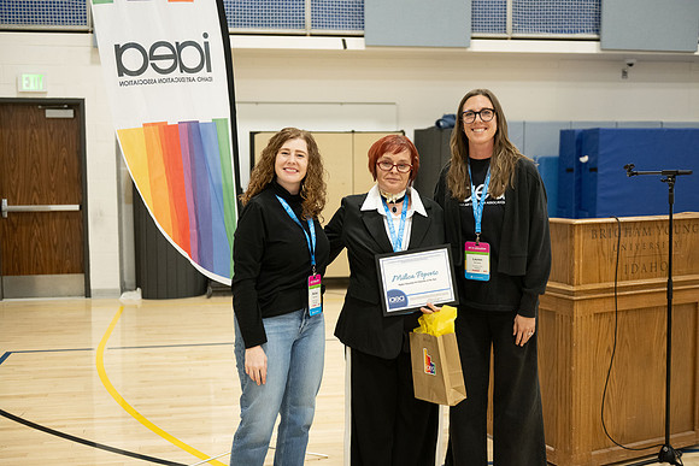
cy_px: 233
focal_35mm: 44
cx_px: 350
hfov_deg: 44.5
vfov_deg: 30.5
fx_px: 854
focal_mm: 44
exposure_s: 1/250
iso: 3200
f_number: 2.8
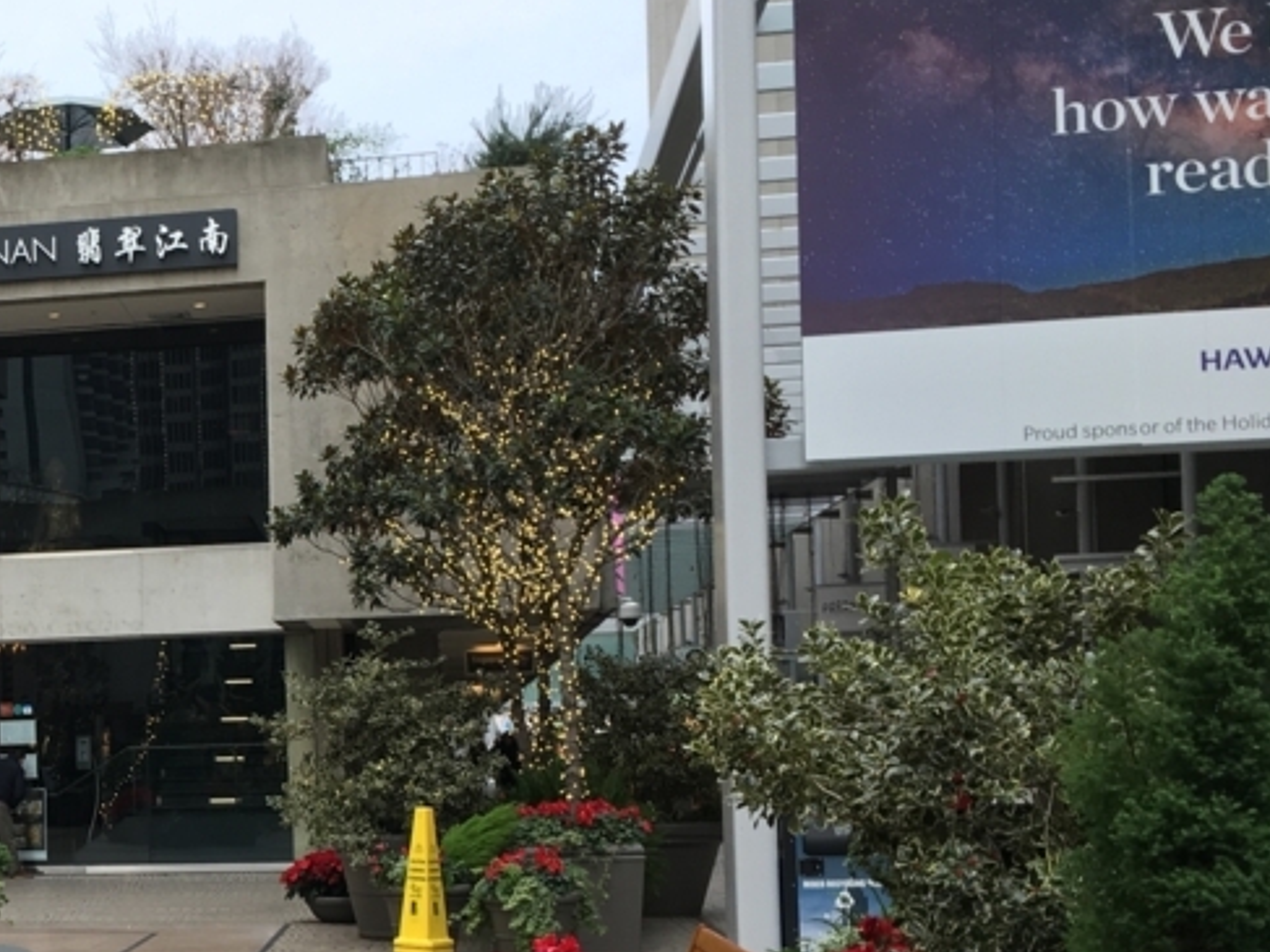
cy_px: 704
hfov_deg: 29.3
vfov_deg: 23.8
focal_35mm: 61
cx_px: -50
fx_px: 2237
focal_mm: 4.15
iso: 32
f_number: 2.2
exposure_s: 1/60
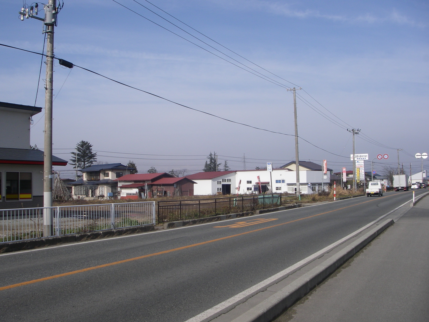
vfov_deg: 37.7
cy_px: 161
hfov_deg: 49.0
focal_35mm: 38
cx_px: 214
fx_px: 471
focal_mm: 6.3
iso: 80
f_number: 6.6
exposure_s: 1/400
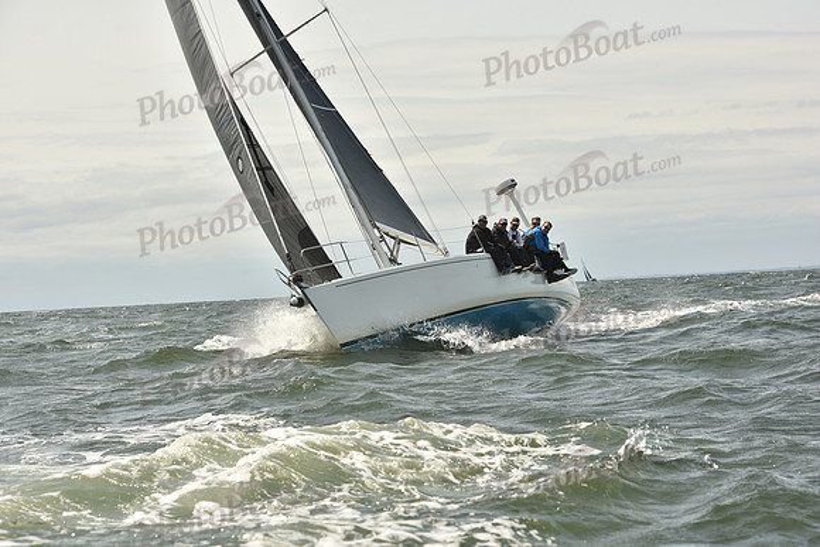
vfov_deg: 13.7
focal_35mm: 100
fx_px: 2278
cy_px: 274
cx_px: 410
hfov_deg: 20.4
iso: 250
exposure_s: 1/800
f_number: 10
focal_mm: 100
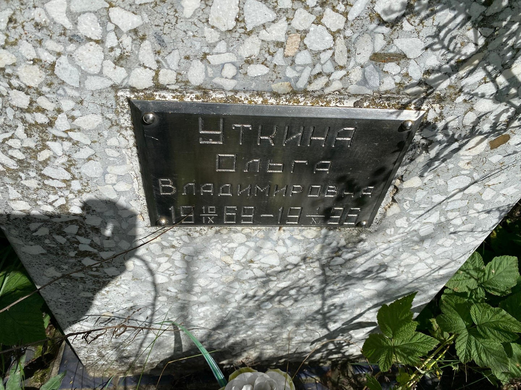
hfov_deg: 67.3
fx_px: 391
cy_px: 195
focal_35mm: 26
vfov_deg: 53.1
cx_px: 260
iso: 32
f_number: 1.8
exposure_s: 1/4808
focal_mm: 4.25
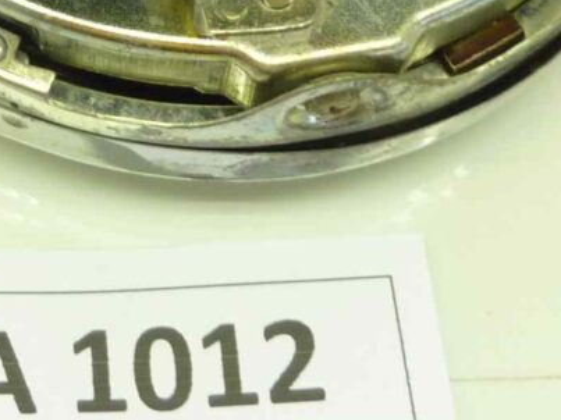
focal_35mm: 93
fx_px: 1507
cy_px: -133
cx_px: 24
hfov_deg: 20.5
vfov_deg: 15.1
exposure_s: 1/20
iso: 80
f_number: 3.3
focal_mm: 4.1
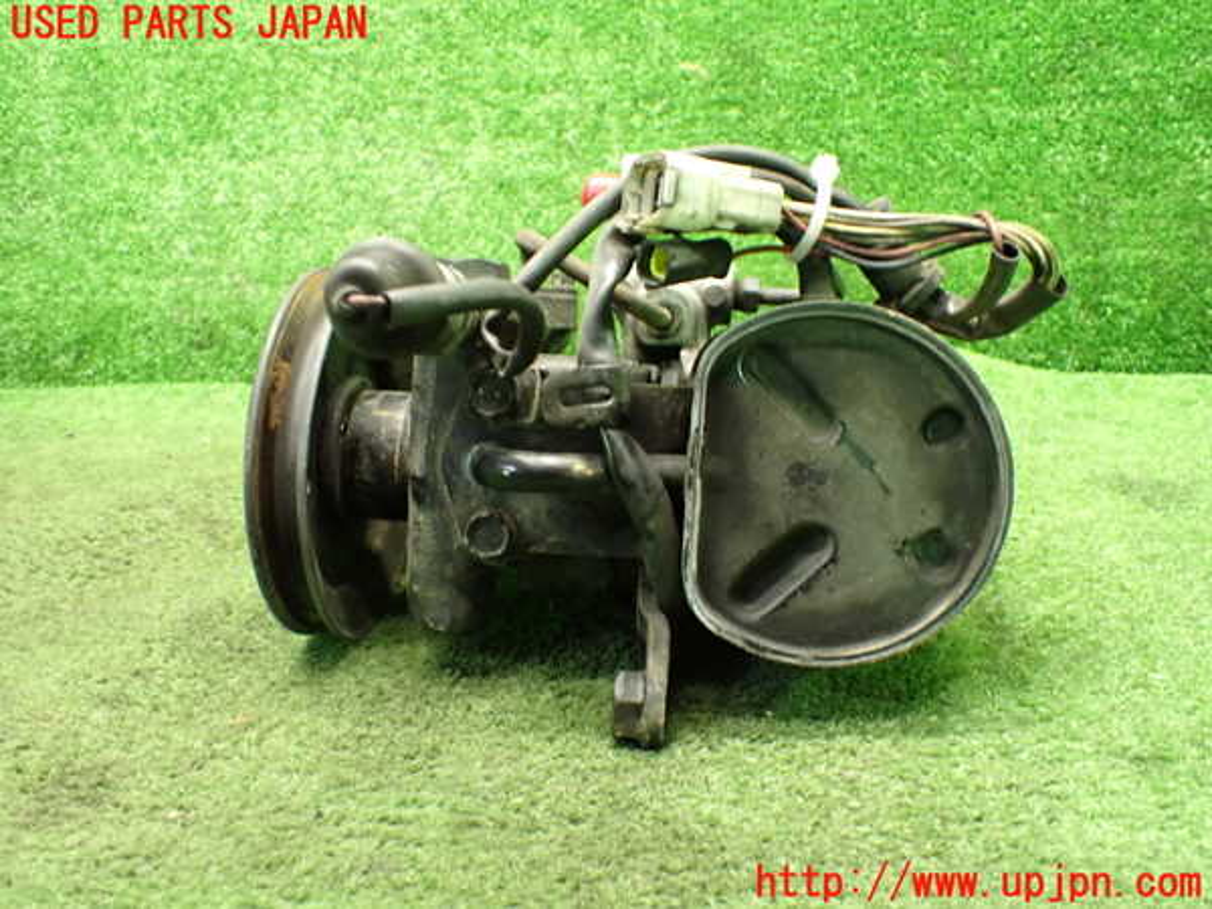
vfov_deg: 46.8
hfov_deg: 60.0
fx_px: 1050
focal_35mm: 30
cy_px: 454
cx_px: 606
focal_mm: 5.4
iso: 800
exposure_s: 1/30
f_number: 2.3
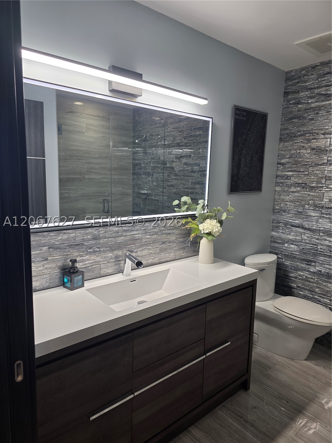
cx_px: 166
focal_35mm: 23
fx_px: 294
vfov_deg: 73.9
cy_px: 222
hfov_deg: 58.9
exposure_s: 1/120
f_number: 1.7
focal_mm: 6.3
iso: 80
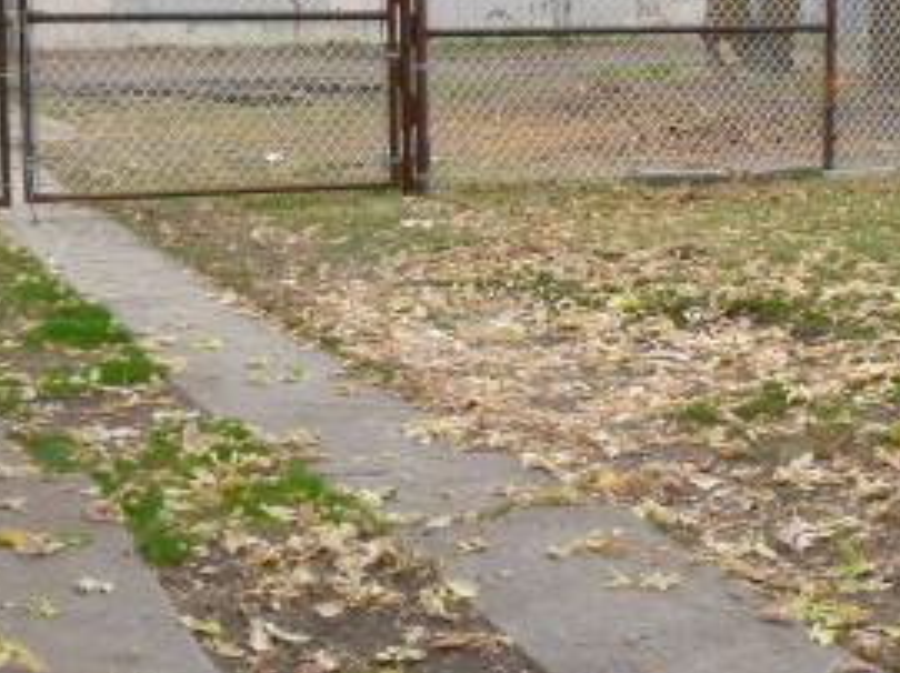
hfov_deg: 23.4
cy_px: 247
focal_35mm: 83
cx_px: 667
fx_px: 2156
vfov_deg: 17.7
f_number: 3.5
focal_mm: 6.3
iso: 80
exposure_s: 1/125
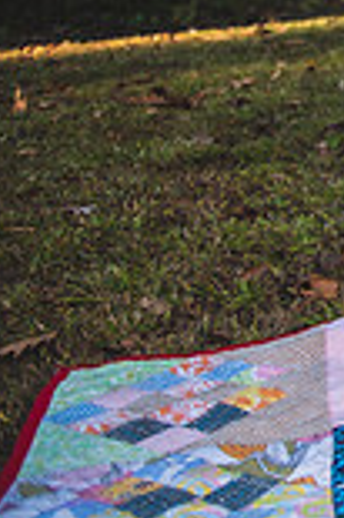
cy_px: -58
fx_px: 1293
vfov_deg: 21.4
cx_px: 945
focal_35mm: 90
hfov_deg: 11.2
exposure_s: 1/400
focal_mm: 24
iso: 100
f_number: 2.8
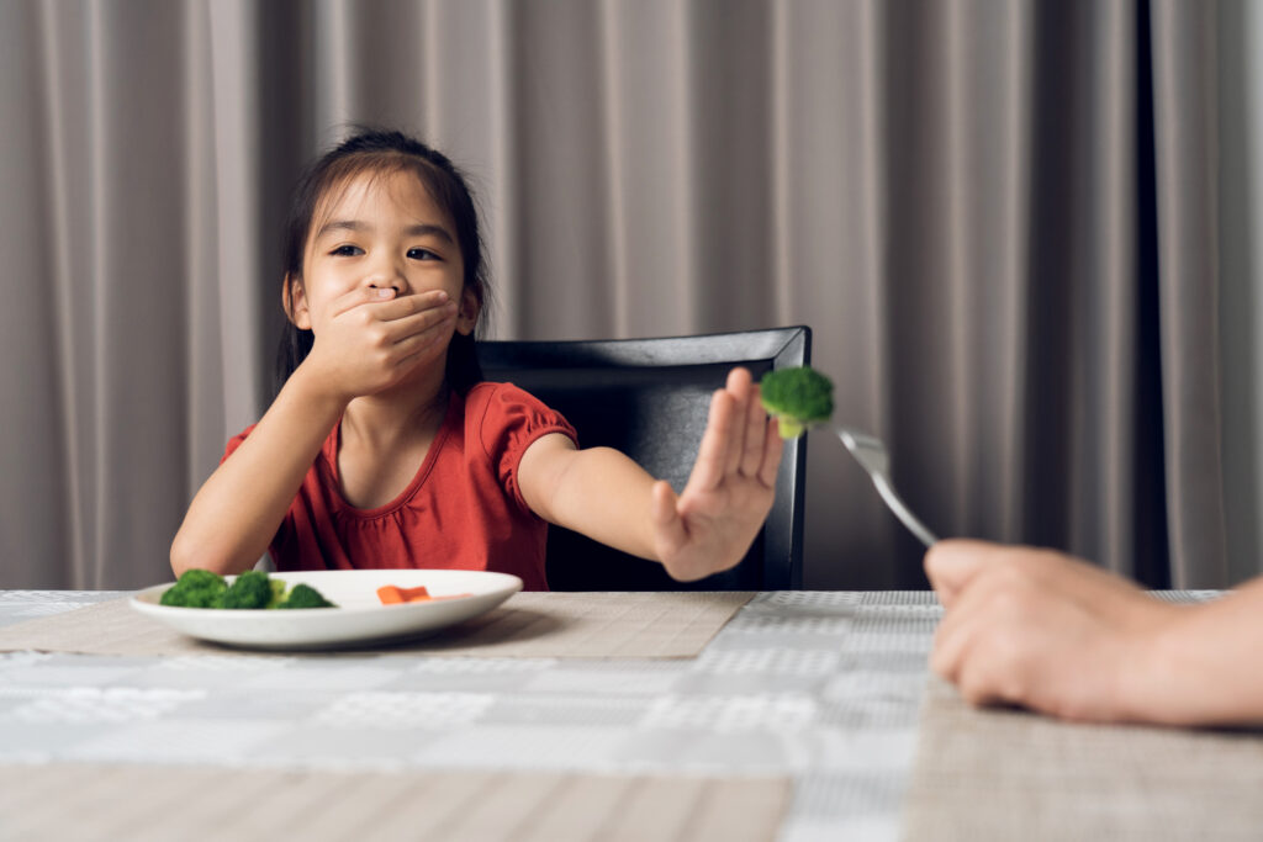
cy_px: 421
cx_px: 632
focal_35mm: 44
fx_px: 1544
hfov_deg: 44.5
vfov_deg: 30.5
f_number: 4
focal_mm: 44
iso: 500
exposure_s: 1/80
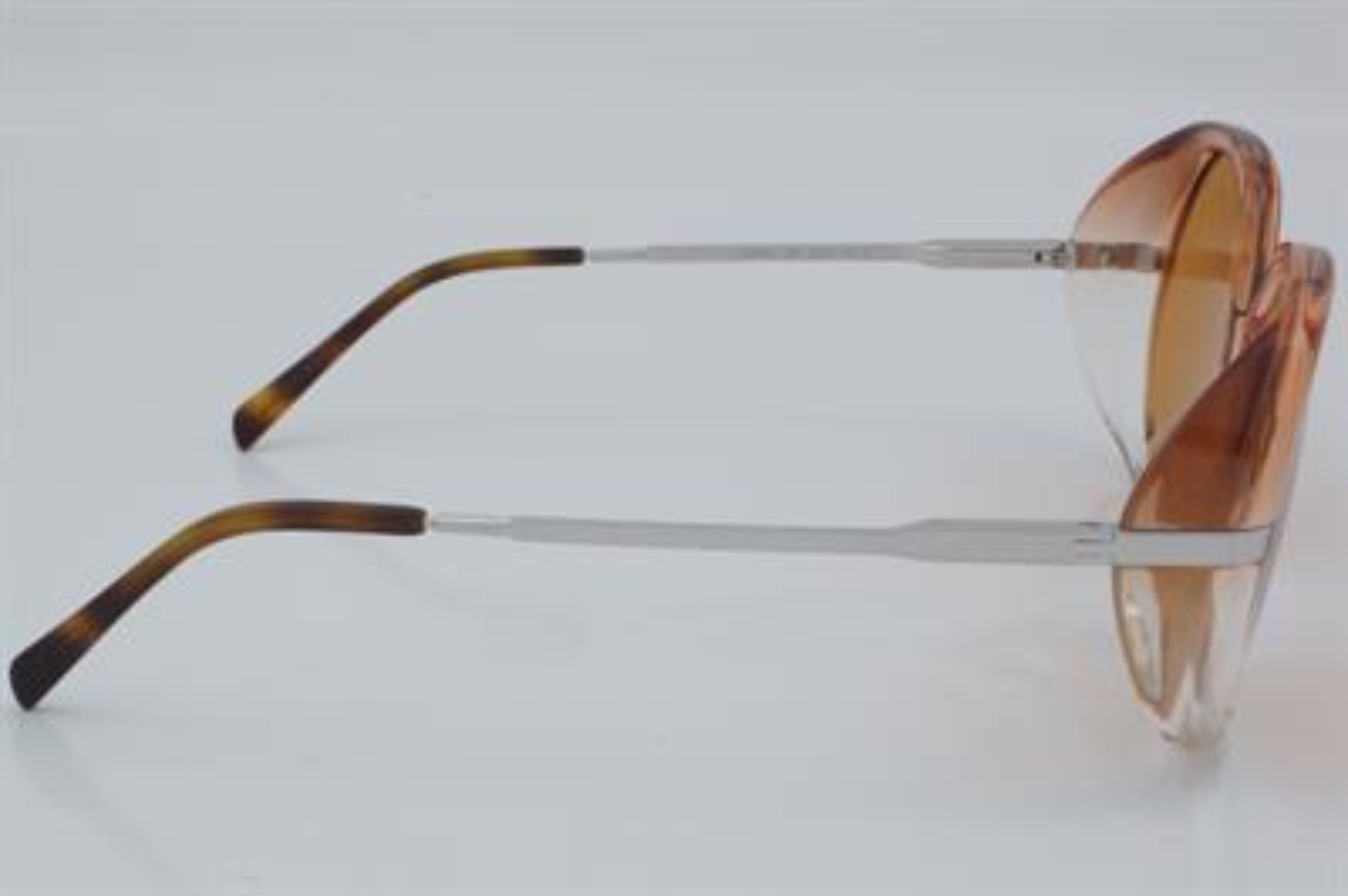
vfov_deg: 18.2
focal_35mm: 75
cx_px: 674
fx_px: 2806
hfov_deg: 27.0
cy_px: 448
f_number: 32
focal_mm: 50
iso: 100
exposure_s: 1/4
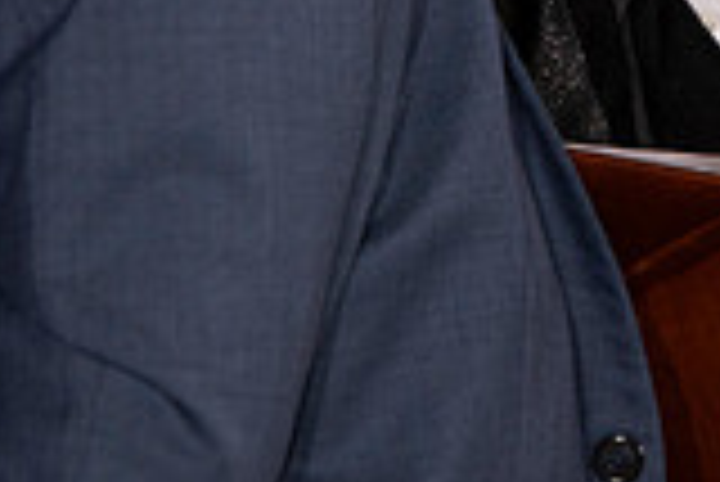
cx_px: 729
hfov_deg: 2.8
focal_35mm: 725
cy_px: -259
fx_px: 14513
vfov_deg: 1.9
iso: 1000
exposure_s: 1/160
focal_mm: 200
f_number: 9
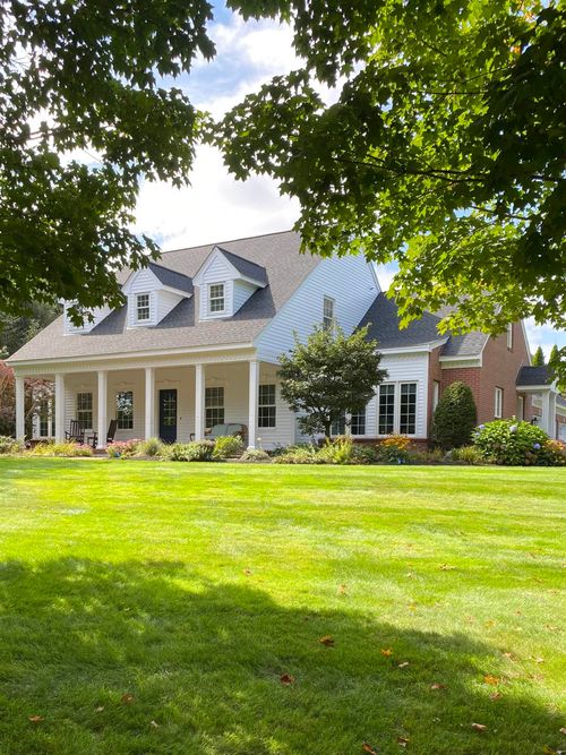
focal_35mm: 26
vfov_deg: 67.3
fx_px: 567
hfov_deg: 53.0
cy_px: 378
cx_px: 283
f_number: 1.8
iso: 32
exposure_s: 1/637
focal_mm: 4.25
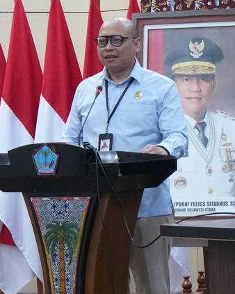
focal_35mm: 269
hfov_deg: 5.8
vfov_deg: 7.2
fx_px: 2337
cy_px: 85
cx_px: 133
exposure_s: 1/100
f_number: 5.6
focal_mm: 70
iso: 6400
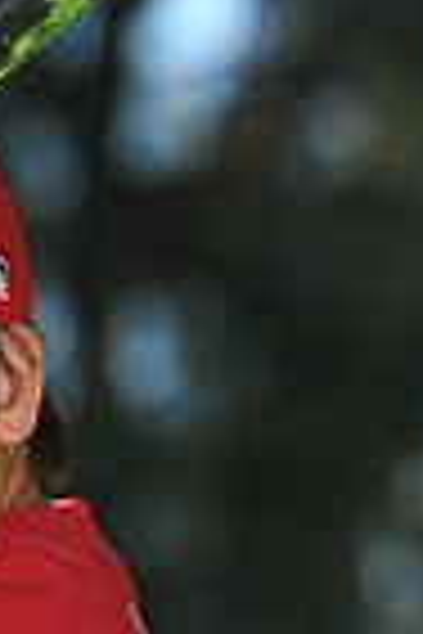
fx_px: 8724
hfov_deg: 2.8
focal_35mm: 495
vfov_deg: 4.2
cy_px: 791
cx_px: -238
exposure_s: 1/1250
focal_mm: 120
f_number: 4
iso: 200
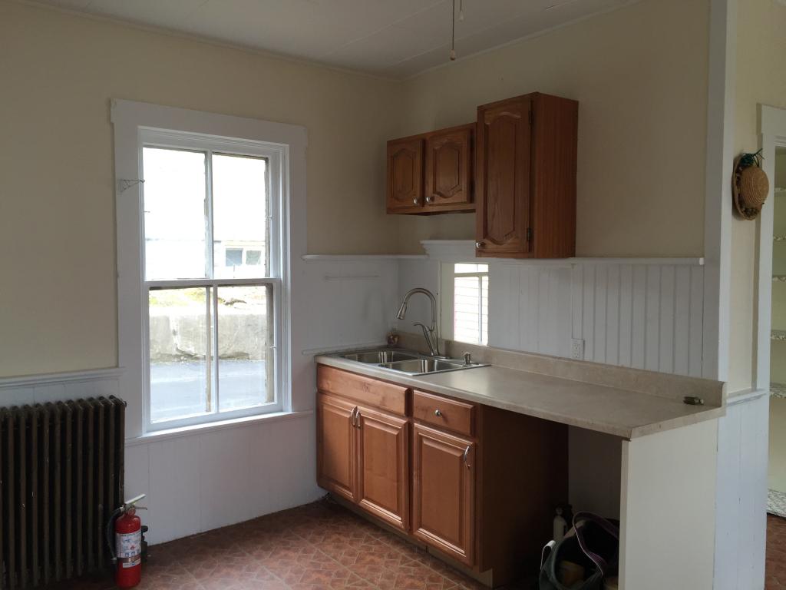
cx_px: 393
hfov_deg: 61.7
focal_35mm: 29
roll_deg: -0.8
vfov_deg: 48.2
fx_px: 658
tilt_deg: -3.3
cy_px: 295
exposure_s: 1/120
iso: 50
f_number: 2.2
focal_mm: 4.15
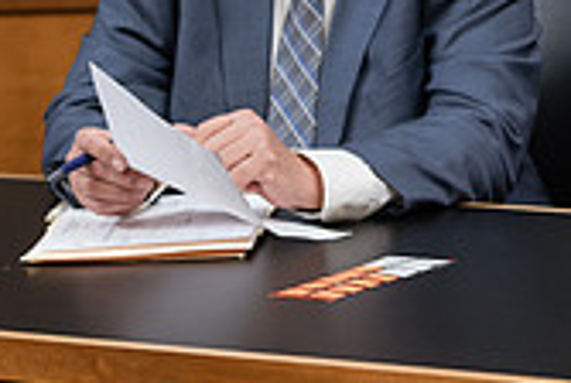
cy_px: 50
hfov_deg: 6.9
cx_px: 615
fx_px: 4735
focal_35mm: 298
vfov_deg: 4.6
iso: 800
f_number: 3.5
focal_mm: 86
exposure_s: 1/200
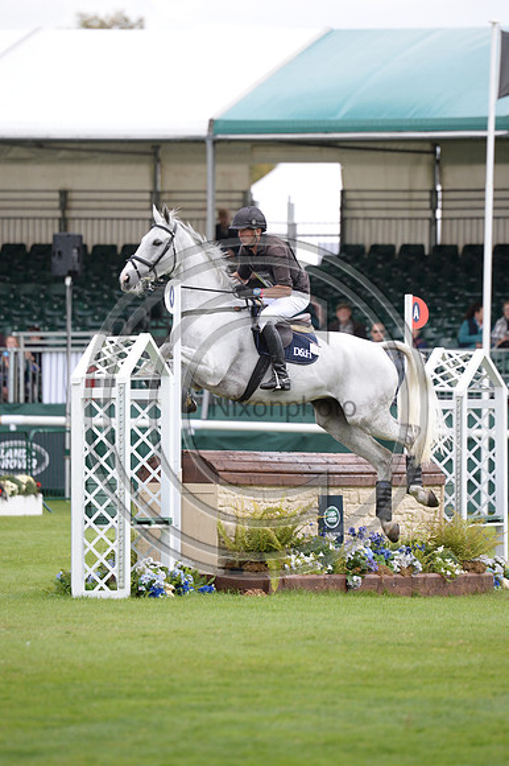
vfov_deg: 5.2
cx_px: 254
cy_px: 383
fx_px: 8493
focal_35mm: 400
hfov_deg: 3.4
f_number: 6.3
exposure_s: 1/800
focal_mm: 400
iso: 800
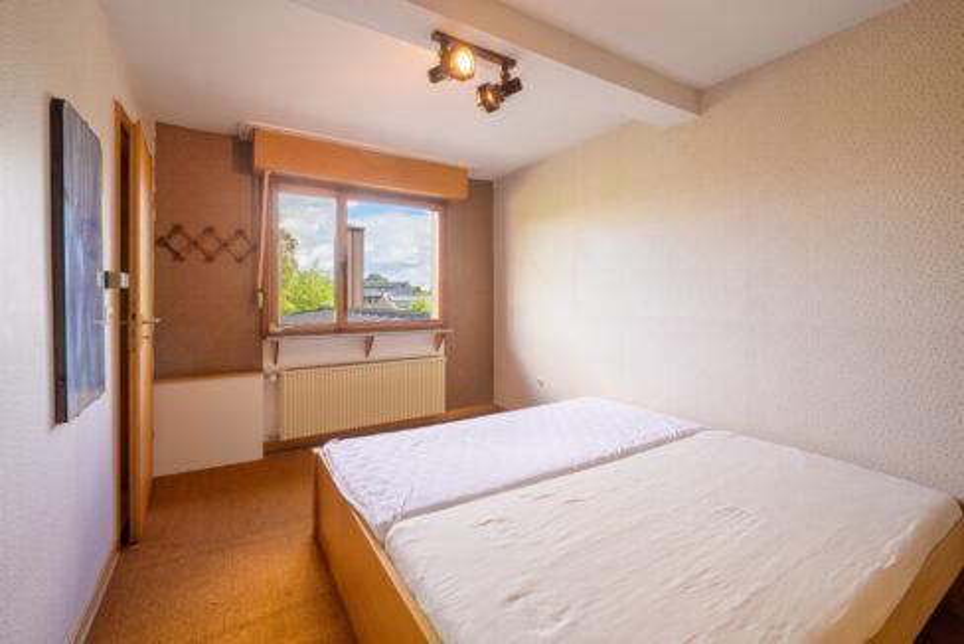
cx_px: 482
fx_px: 415
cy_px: 322
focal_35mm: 16
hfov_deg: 98.5
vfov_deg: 75.6
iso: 200
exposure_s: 1/80
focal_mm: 15.5
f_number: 9
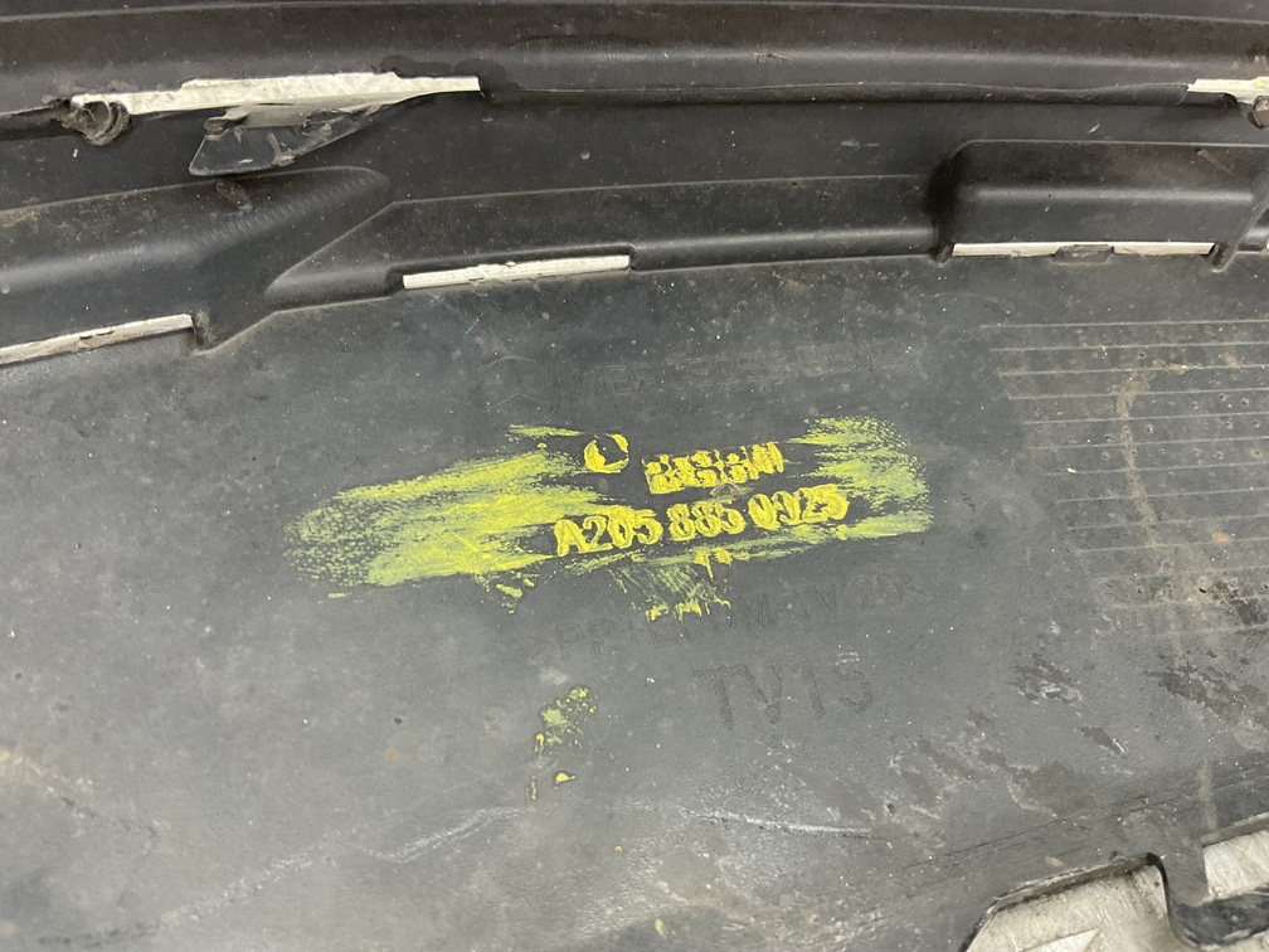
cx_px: 634
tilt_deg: -51.6
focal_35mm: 29
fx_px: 1063
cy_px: 476
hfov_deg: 61.7
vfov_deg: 48.2
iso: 200
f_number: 1.8
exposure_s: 1/60
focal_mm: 3
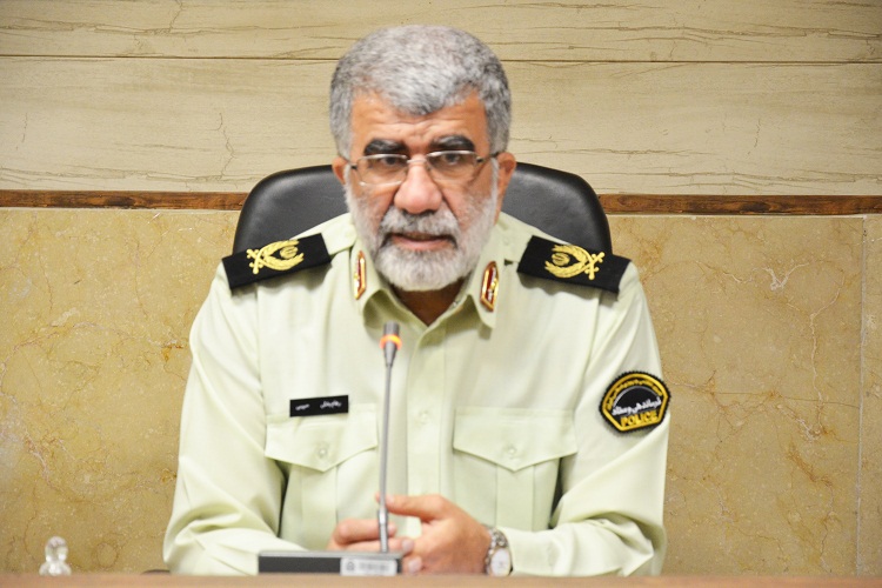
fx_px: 3381
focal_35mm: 138
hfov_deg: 14.9
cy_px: 294
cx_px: 441
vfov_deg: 9.9
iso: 2000
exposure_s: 1/50
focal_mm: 92
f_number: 5.6
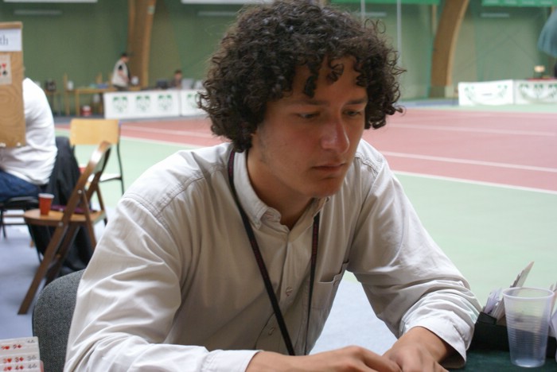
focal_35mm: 60
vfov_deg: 22.7
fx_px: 929
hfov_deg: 33.4
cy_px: 186
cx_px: 278
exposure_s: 1/50
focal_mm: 40
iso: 800
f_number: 5.6
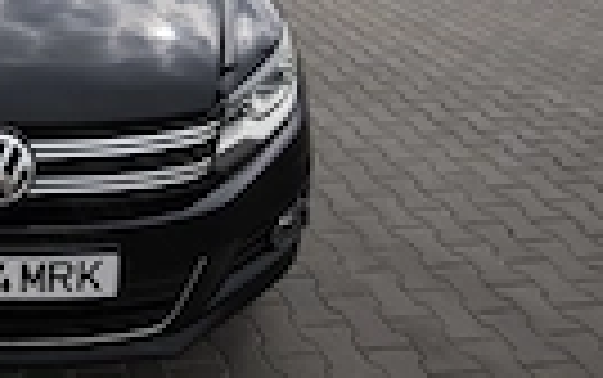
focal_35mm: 44
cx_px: -14
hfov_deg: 39.4
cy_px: -90
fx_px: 724
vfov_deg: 25.8
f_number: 2.2
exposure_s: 1/823
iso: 50
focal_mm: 2.16
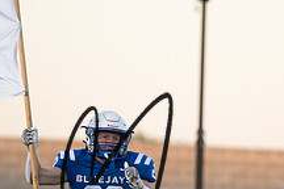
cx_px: 197
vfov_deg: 2.1
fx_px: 5151
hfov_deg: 3.2
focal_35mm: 653
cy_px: 150
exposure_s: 1/1250
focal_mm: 200
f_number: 2.8
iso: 1000
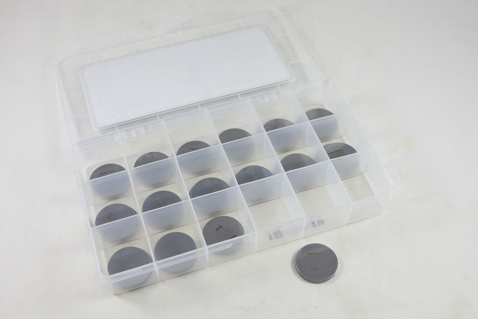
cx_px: 239
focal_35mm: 32
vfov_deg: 41.1
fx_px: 425
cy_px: 160
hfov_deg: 58.7
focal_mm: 12.1
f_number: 3.8
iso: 400
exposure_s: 1/160
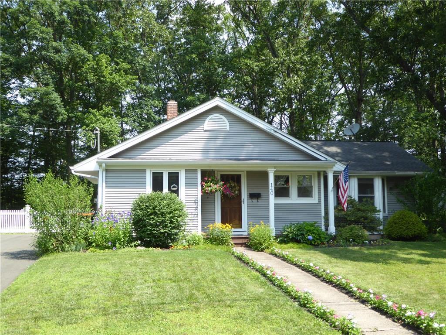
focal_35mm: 37
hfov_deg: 50.1
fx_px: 477
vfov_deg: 38.7
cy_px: 168
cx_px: 223
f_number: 3.7
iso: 100
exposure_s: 1/250
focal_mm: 6.7
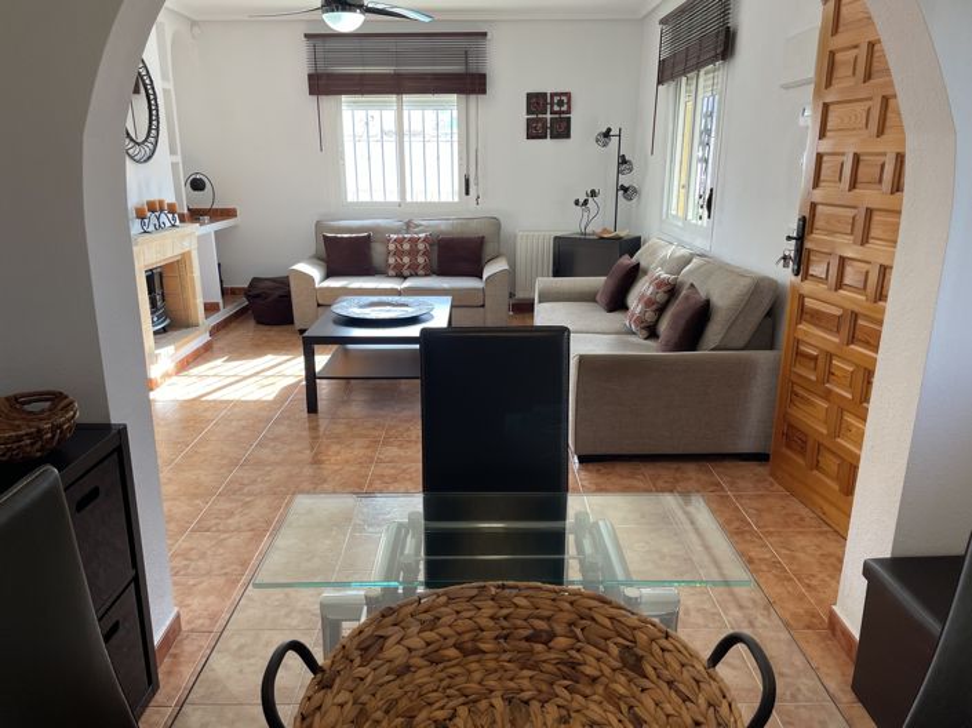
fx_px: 730
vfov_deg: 53.0
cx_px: 486
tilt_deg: -15.8
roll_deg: +0.7
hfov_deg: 67.3
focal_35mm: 26
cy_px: 364
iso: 50
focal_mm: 4.2
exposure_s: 1/121
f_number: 1.6
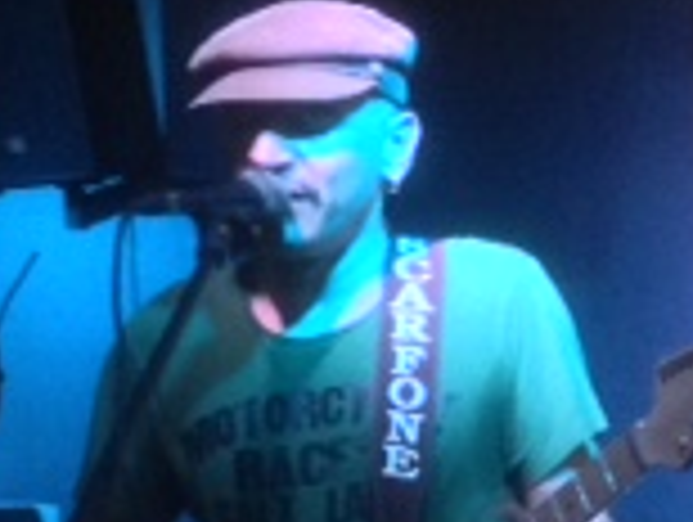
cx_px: 1022
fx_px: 2747
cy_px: 544
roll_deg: -1.0
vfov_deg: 10.7
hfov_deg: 13.6
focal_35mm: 137
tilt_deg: -3.2
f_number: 2.4
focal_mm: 4.12
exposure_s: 1/15
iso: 400
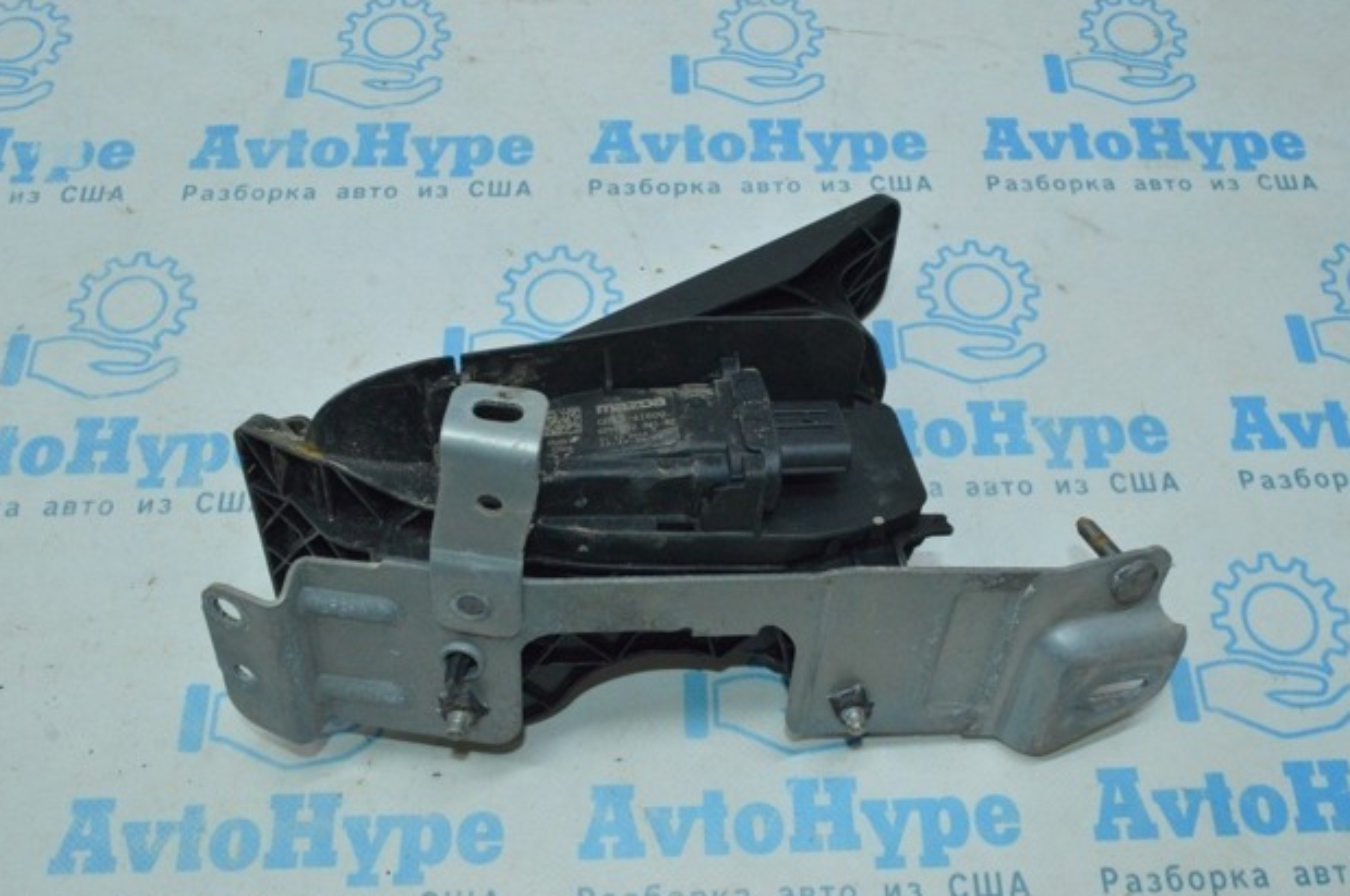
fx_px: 1161
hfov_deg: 60.3
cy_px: 448
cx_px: 687
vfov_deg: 42.2
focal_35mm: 31
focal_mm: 20
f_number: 16
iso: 2800
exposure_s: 1/60
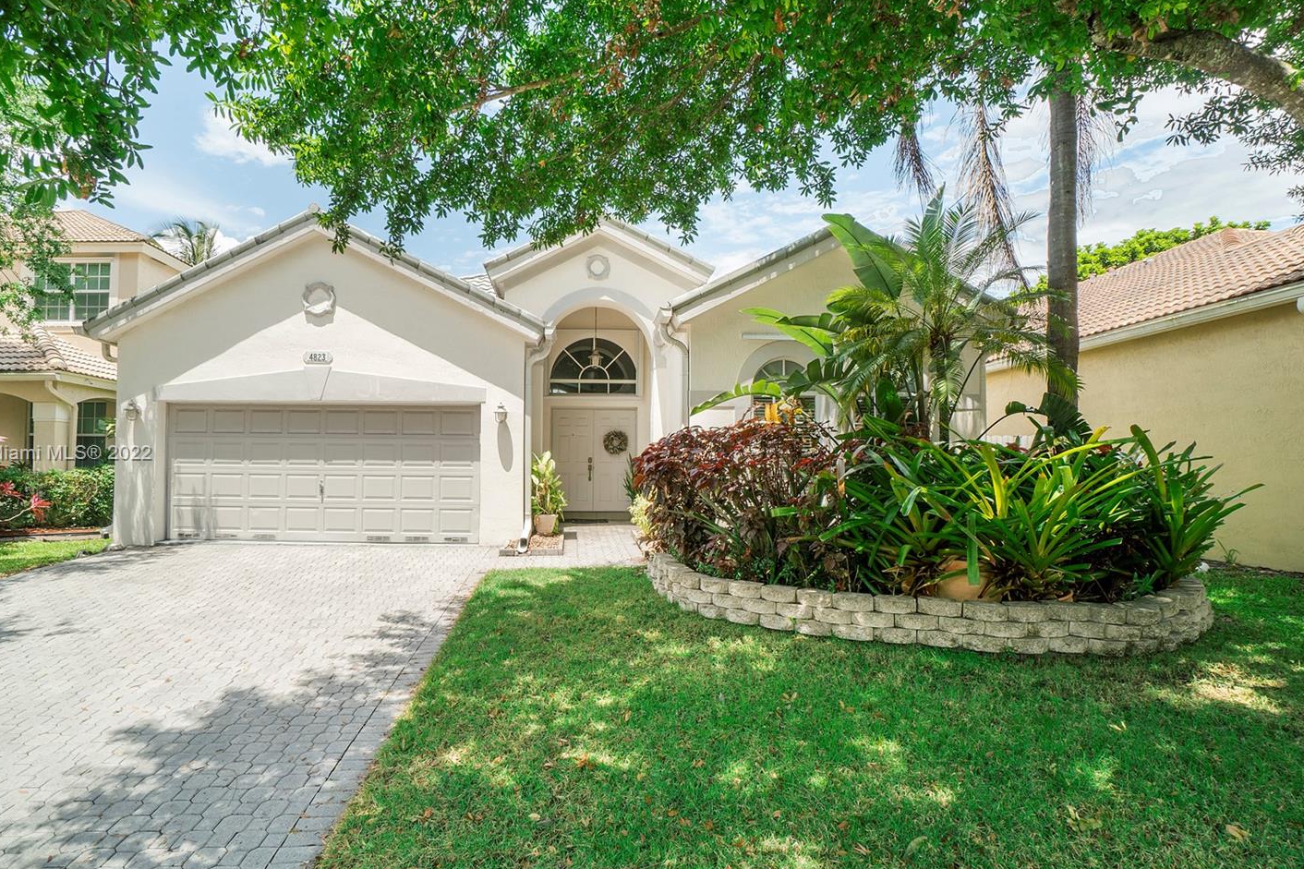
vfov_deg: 70.4
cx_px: 595
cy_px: 454
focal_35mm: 17
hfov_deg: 93.1
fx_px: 616
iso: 100
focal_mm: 10
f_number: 11
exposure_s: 1/125
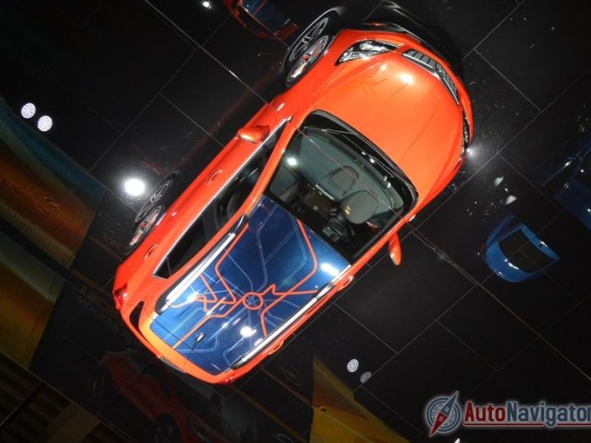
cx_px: 303
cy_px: 222
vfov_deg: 24.8
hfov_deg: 32.7
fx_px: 1007
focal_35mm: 59
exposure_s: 1/60
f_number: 5
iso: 640
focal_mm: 36
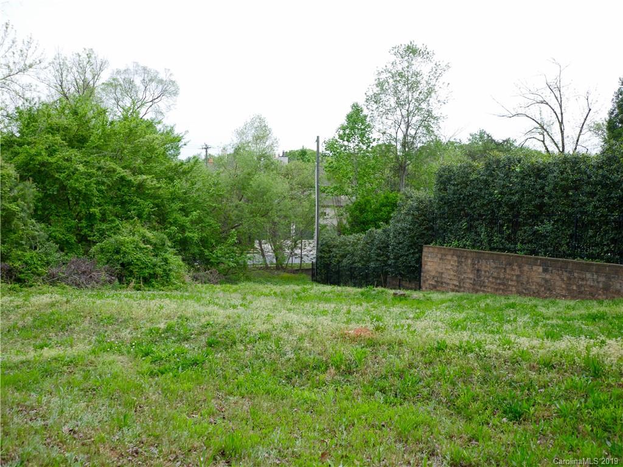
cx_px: 312
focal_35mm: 30
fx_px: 540
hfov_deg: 60.0
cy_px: 234
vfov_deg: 46.8
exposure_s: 1/125
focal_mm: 15
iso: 200
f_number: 2
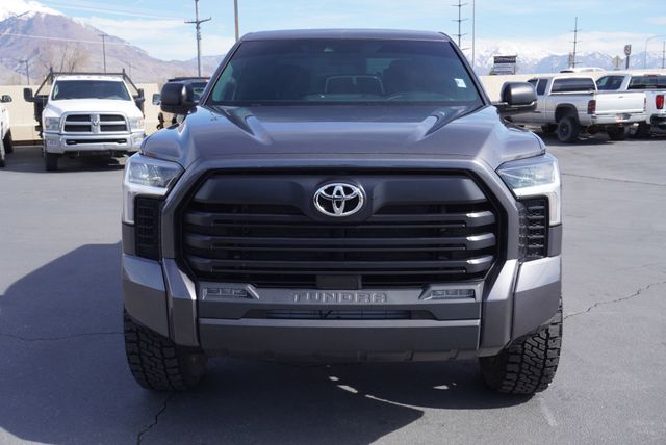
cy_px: 222
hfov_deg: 51.2
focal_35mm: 38
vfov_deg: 35.6
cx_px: 333
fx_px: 694
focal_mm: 25
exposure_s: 1/200
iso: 100
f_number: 7.1
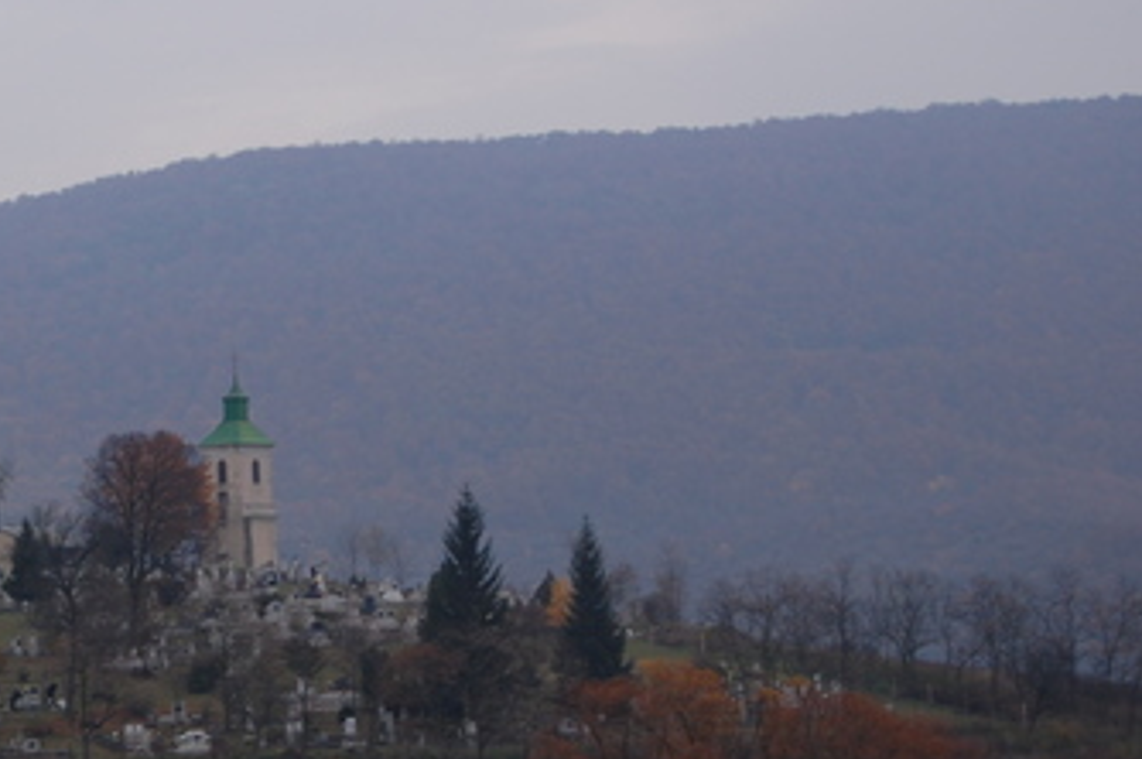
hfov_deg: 13.0
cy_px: 574
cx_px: 219
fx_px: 5006
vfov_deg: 8.7
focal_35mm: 158
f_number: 5.6
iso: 200
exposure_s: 1/60
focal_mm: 55
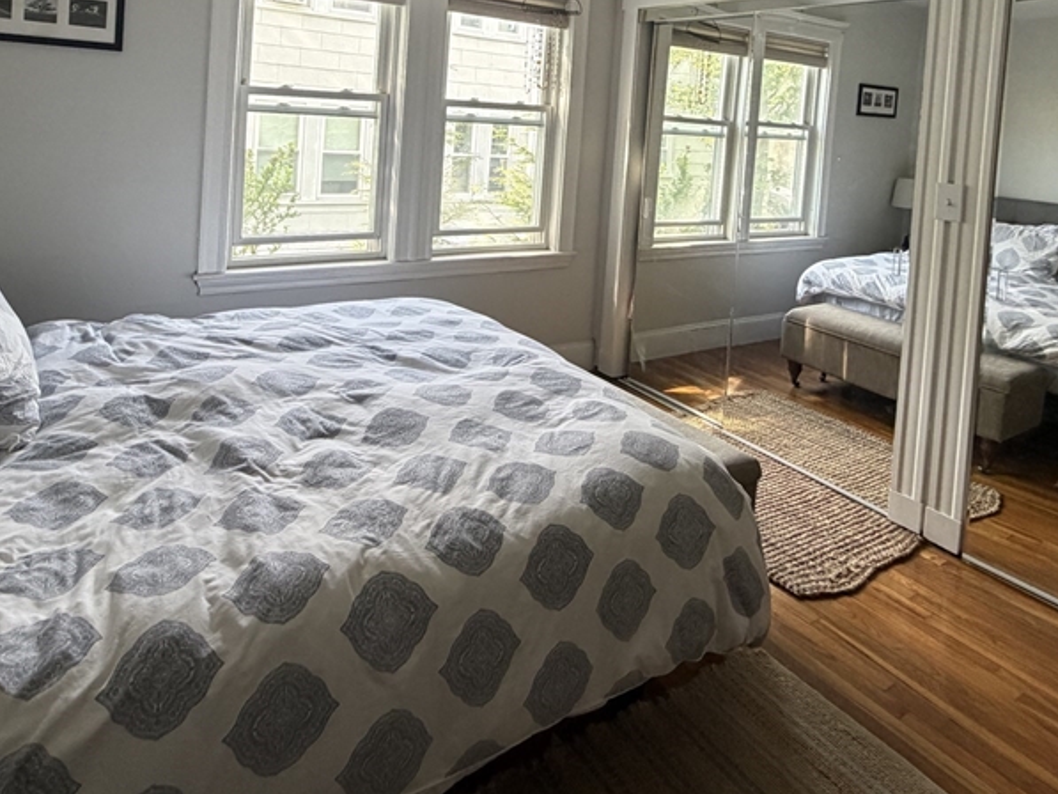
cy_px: 131
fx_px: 734
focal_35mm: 24
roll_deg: -3.4
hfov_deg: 71.4
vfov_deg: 52.2
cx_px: 482
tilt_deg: -1.5
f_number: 2.2
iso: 250
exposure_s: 1/121
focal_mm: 2.22
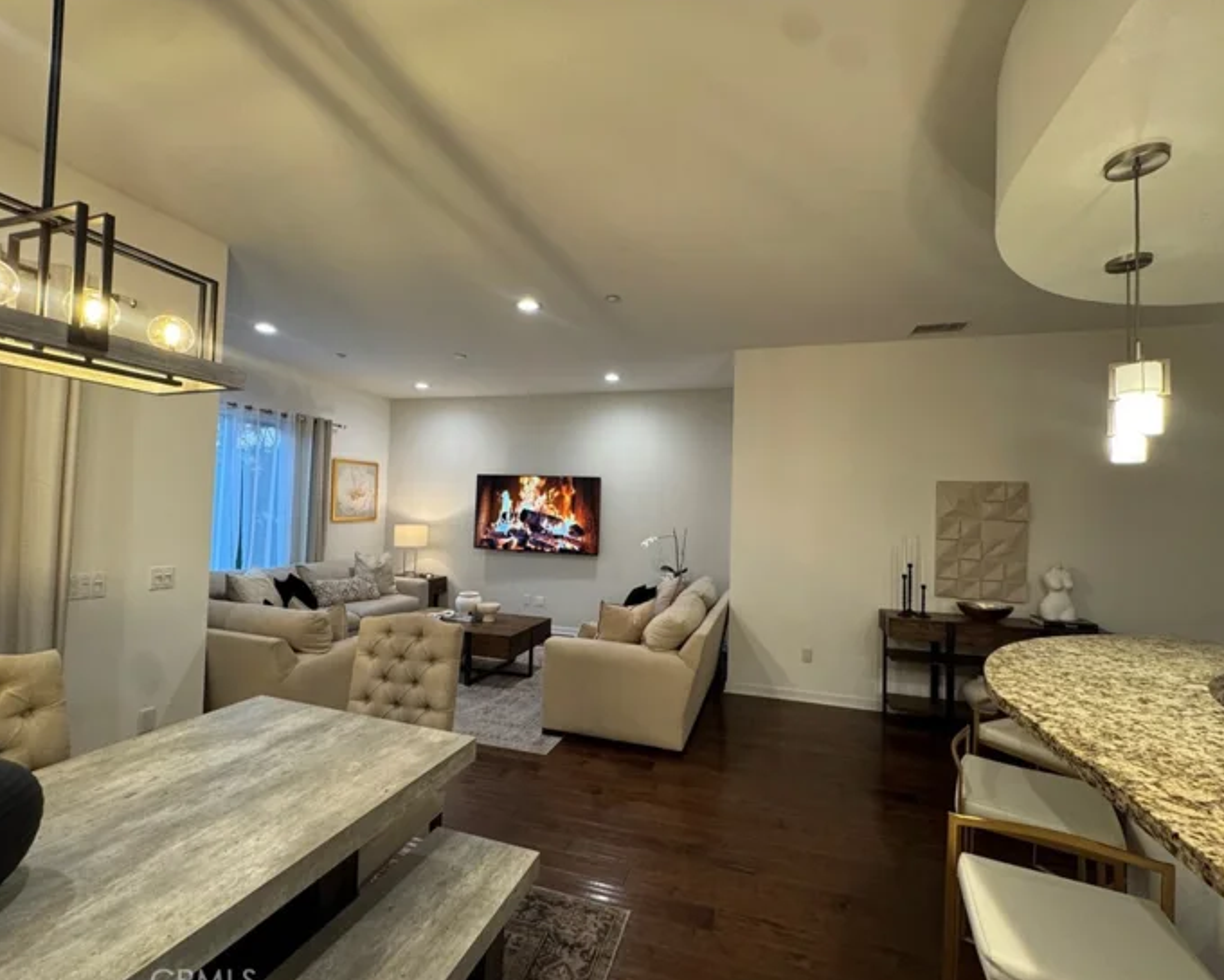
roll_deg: -1.5
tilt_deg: +1.9
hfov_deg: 96.8
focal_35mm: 15
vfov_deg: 84.0
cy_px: 495
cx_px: 615
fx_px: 543
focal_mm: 2.22
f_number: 2.2
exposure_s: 1/60
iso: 200
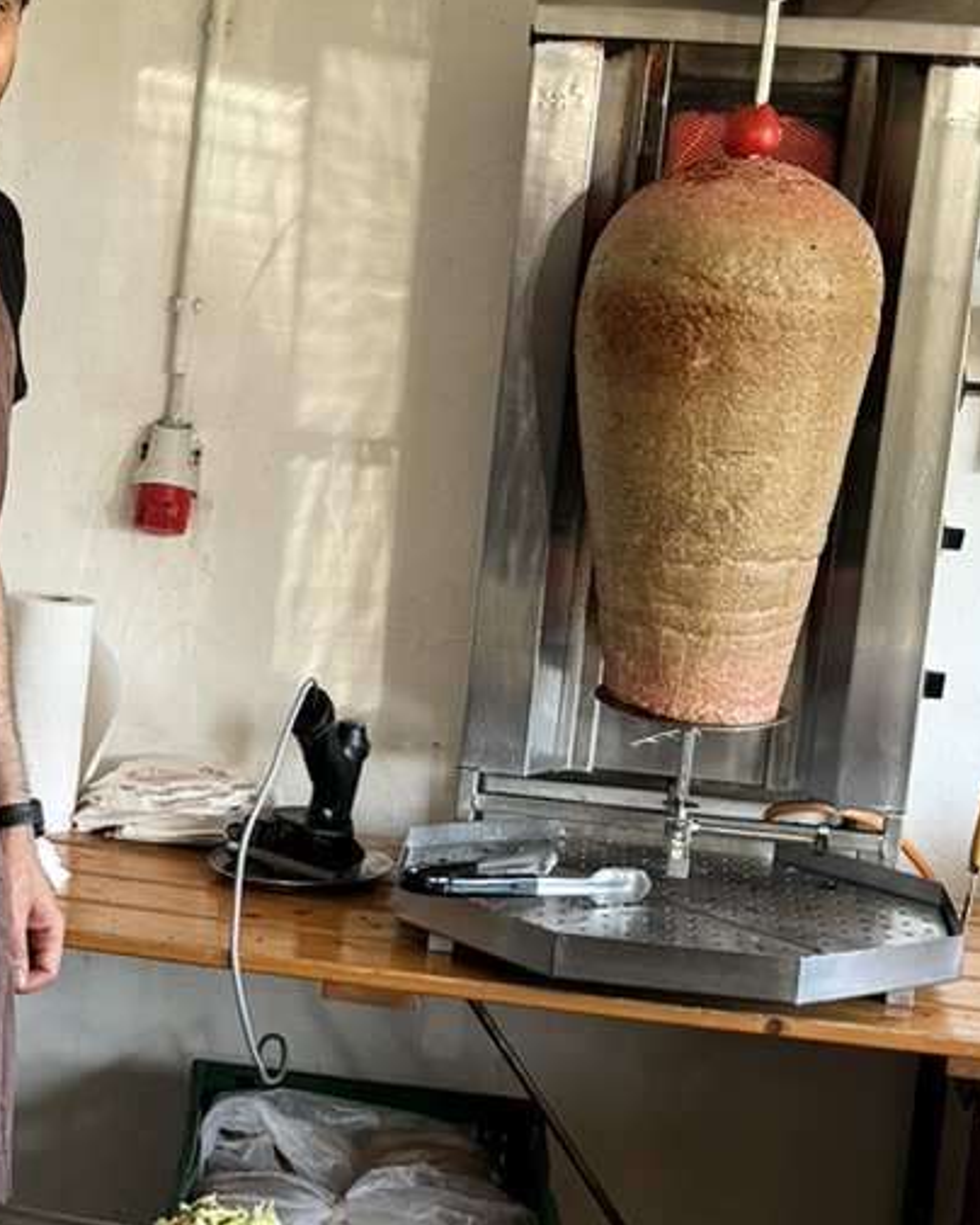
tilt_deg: -8.3
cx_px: -114
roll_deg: -6.2
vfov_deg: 20.1
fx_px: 3444
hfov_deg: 15.7
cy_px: 723
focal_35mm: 95
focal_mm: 6.76
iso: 100
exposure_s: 1/121
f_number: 1.78
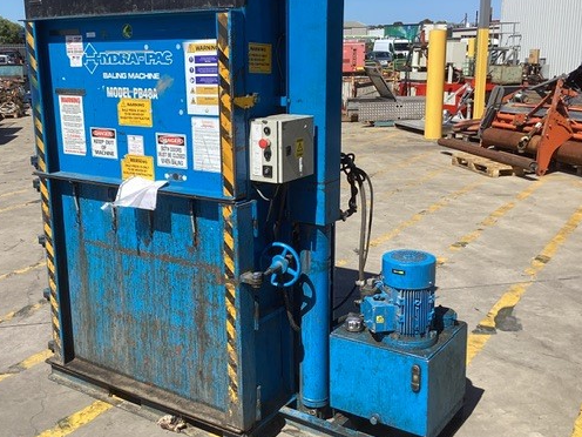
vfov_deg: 36.0
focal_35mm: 40
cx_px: 246
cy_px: 210
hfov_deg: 46.6
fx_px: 673
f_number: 2.4
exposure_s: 1/1631
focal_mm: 3.3
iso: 25
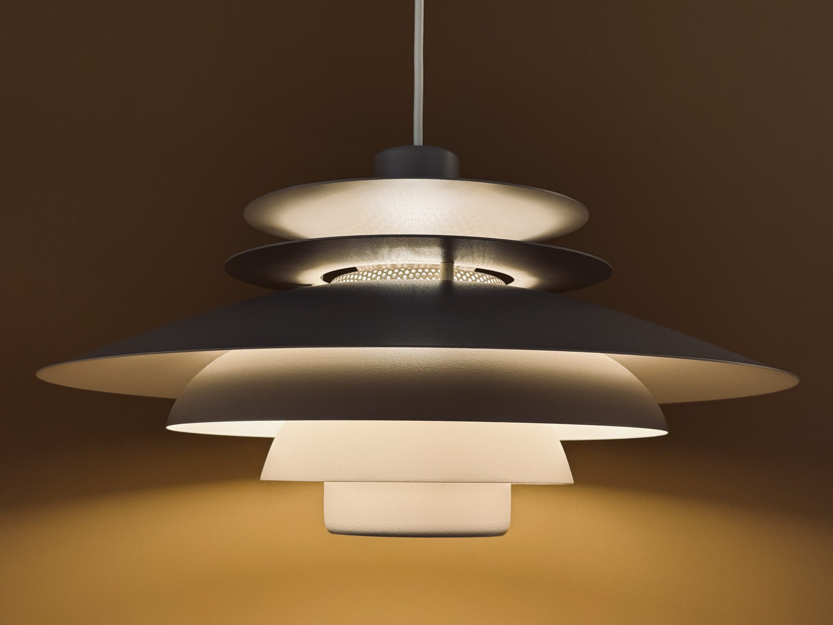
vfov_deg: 30.3
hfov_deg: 39.7
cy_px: 312
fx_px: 1155
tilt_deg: +8.3
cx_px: 416
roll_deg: -0.2
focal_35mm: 48
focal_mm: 6.76
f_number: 1.78
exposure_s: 1/100
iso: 100
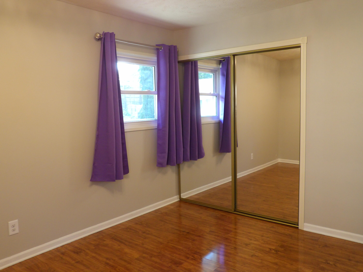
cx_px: 182
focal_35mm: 28
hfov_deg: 63.4
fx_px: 294
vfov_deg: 49.7
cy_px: 136
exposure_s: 1/23
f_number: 3
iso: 200
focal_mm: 5
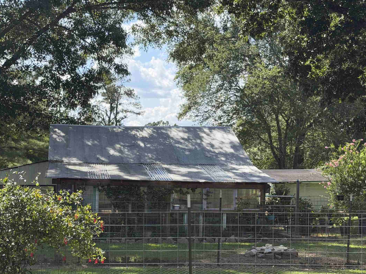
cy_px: 188
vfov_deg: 20.9
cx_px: 143
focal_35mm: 70
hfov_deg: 27.7
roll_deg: -0.5
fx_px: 740
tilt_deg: -1.9
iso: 100
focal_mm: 6.76
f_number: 1.78
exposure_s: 1/2146
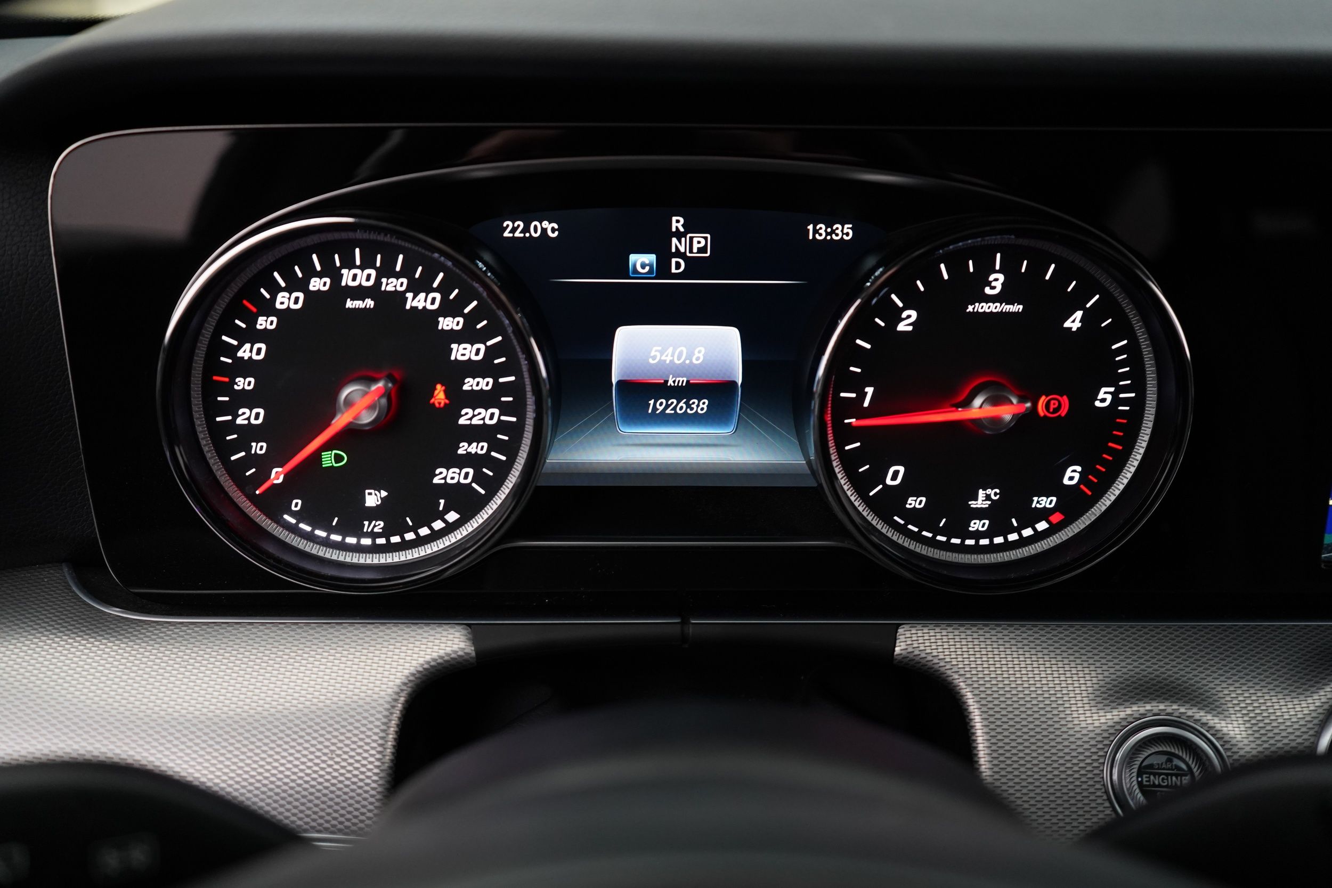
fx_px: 1147
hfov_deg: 60.3
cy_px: 444
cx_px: 666
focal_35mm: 31
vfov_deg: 42.3
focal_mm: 31
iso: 2500
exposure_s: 1/60
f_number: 3.5
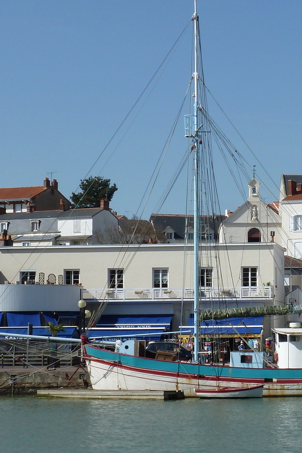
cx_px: 298
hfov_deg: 13.4
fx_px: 1271
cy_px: 207
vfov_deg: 20.2
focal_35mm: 101
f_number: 5.6
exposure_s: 1/400
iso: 80
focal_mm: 7.9
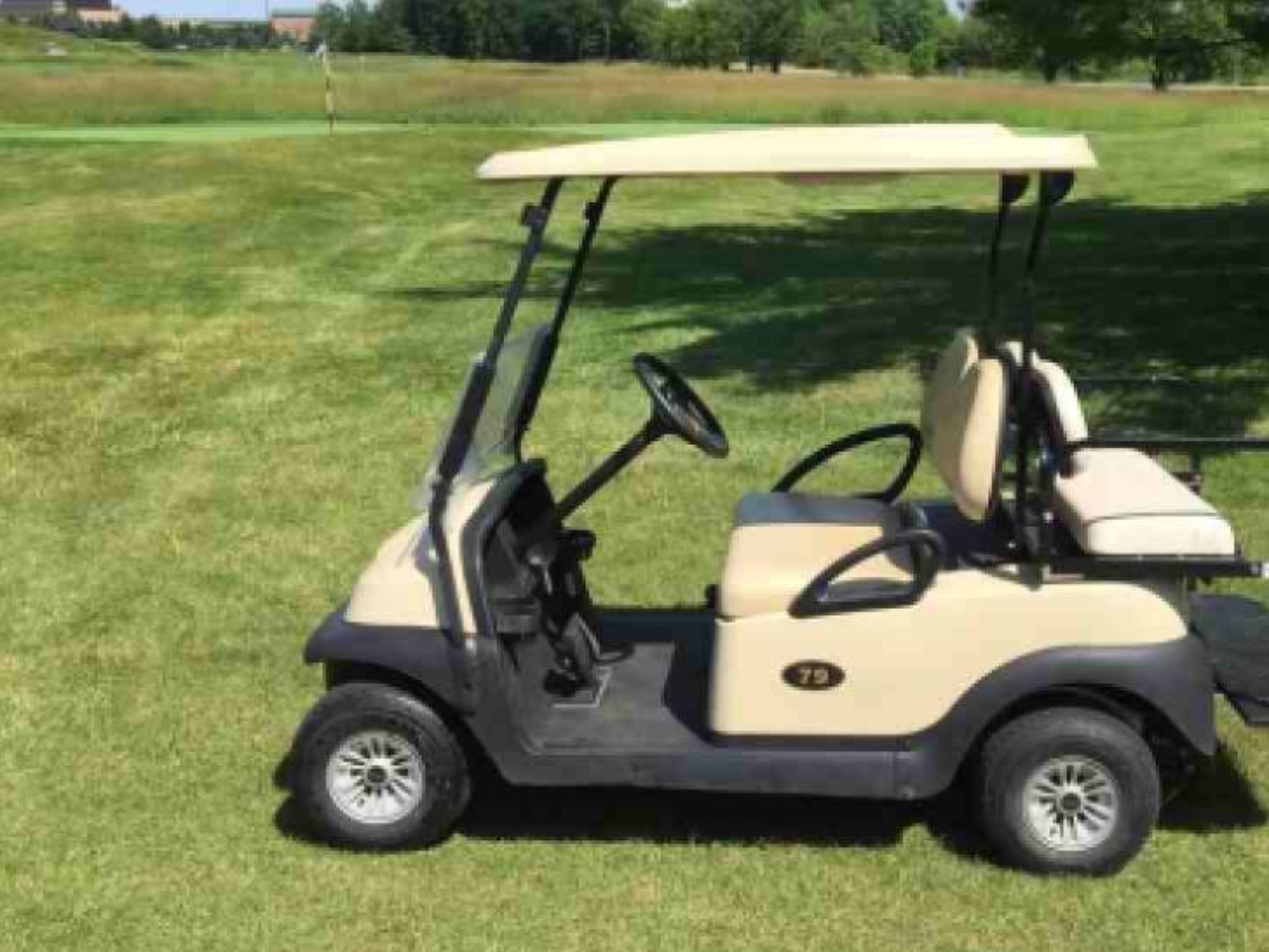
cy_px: 443
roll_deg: -1.7
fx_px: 1430
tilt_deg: -15.1
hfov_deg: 47.5
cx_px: 787
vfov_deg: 36.8
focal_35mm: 39
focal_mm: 4.15
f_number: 2.2
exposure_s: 1/2326
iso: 32
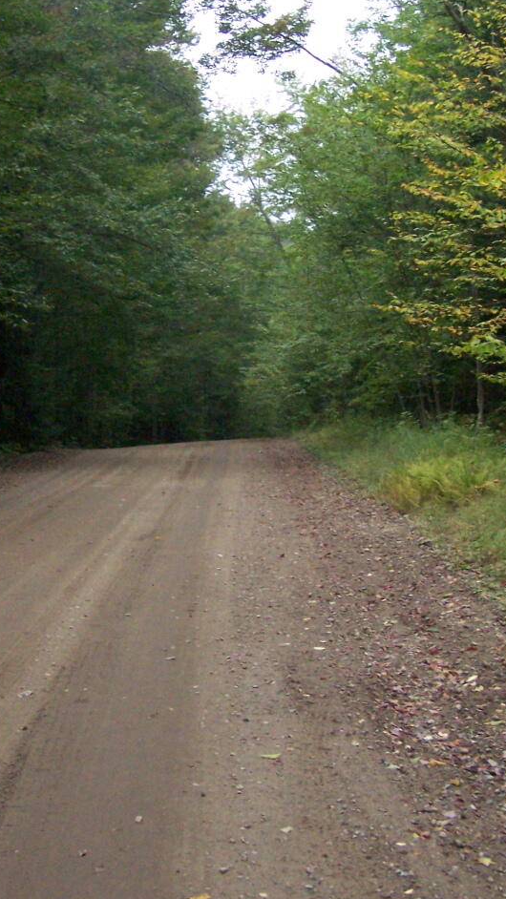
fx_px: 1431
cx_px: 200
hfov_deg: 20.0
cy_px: 321
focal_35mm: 60
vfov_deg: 34.7
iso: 400
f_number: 2.8
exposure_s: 1/500
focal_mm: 6.3
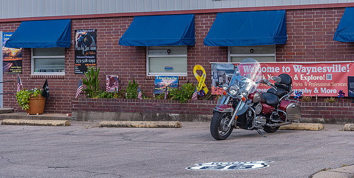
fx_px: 814
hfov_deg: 24.5
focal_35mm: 89
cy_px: 68
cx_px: 176
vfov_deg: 12.5
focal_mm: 55
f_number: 6.3
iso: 100
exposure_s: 1/160
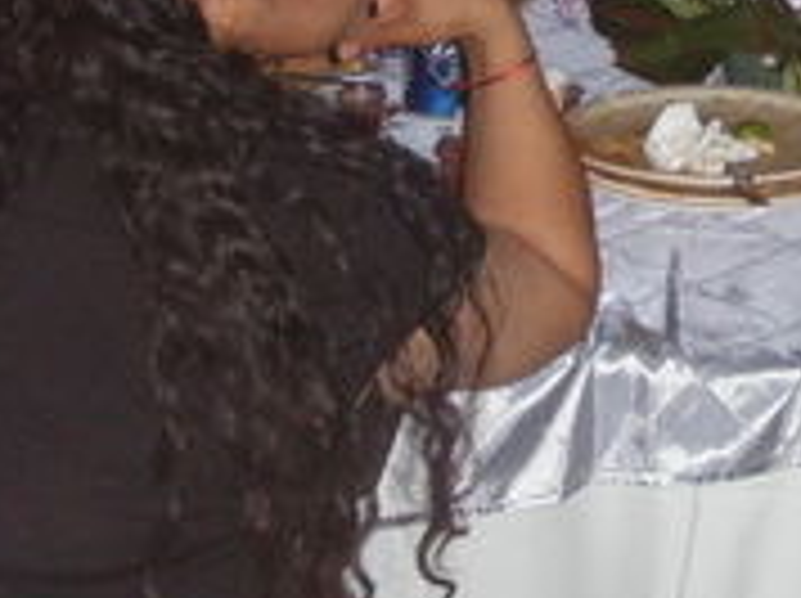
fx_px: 3166
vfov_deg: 10.7
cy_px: 54
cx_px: 630
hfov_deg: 14.3
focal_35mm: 137
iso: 250
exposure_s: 1/30
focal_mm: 6.7
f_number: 3.5
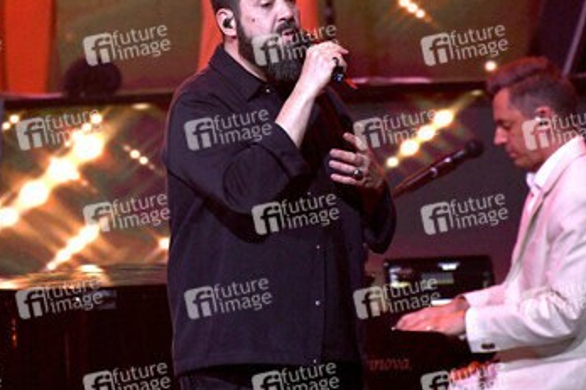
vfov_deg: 2.1
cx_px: 251
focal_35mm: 649
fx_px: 10559
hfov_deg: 3.2
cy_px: 172
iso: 3200
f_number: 6.3
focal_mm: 500
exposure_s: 1/100
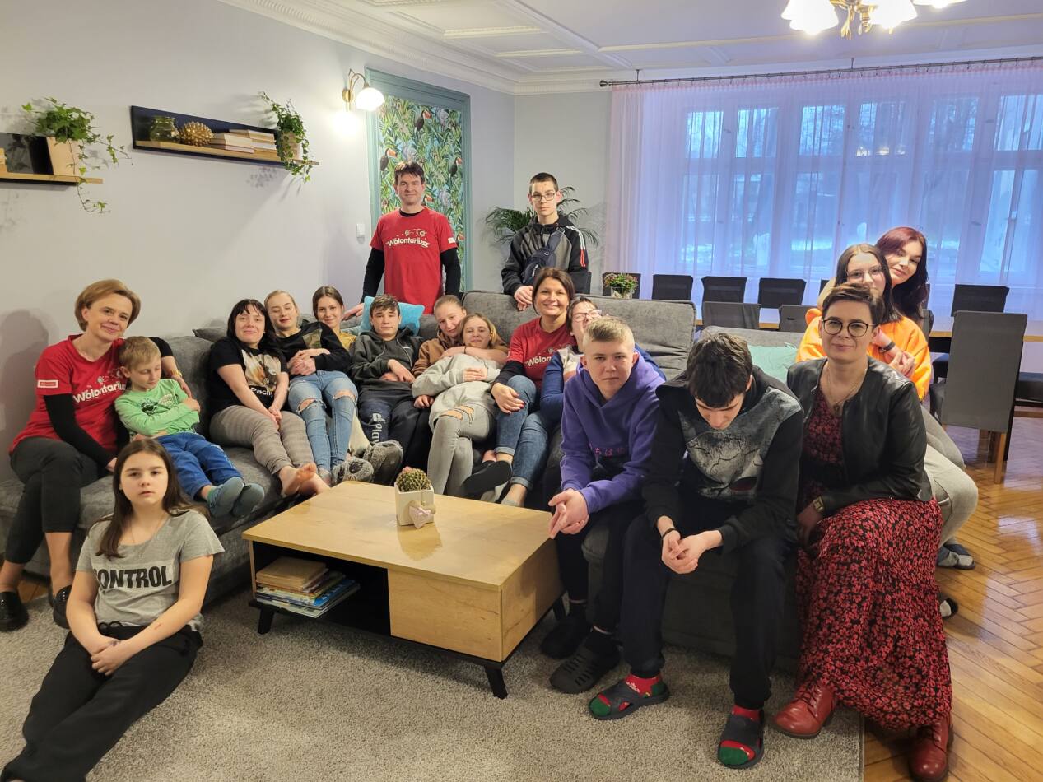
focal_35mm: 26
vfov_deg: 53.1
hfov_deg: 67.3
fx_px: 783
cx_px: 522
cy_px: 391
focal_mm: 5.4
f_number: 1.8
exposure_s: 1/50
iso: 500
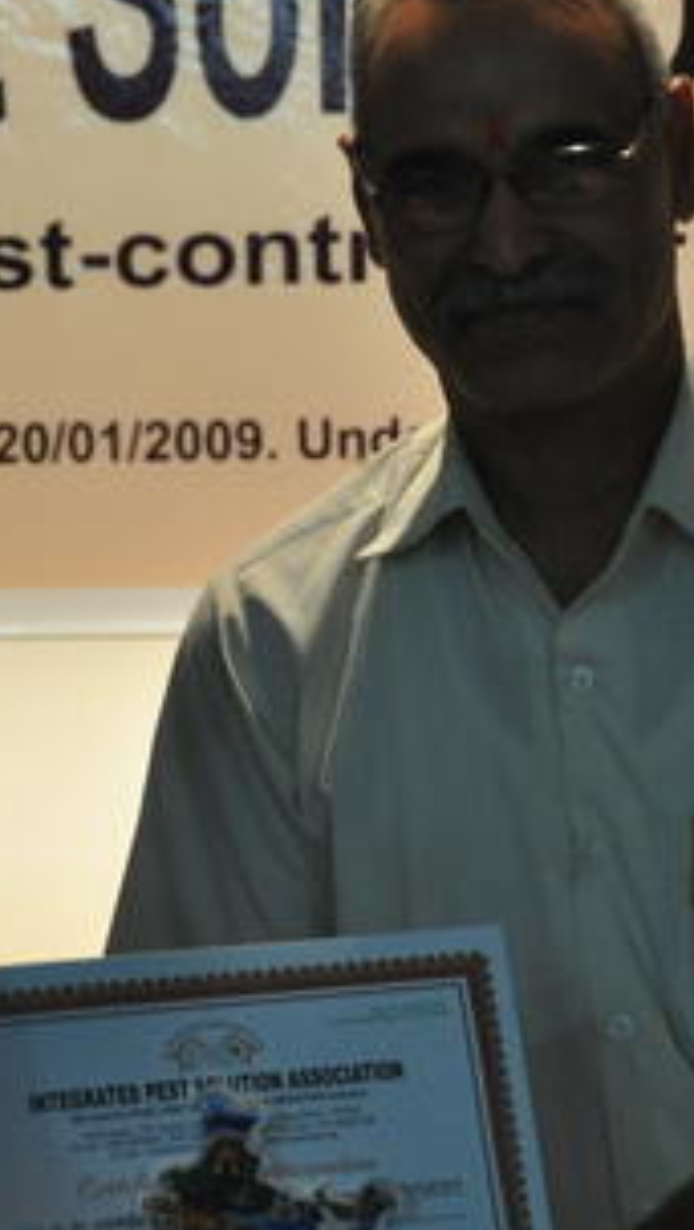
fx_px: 5678
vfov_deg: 12.4
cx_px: 321
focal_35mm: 174
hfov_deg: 7.0
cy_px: 457
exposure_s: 1/60
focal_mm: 56
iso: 800
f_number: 5
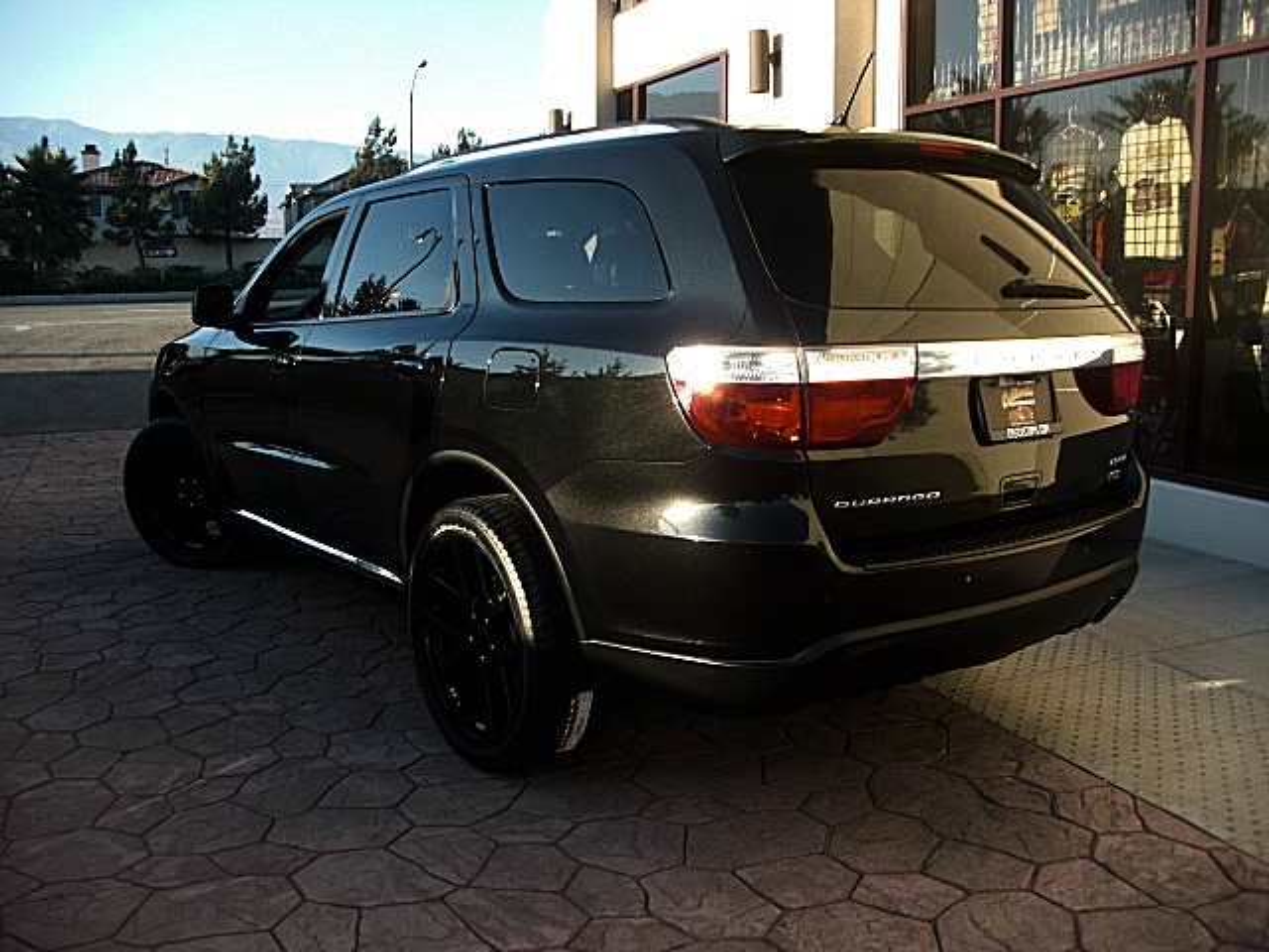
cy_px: 476
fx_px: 1320
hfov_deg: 51.4
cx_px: 634
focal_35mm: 36
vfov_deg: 39.7
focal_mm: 6.3
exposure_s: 1/200
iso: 50
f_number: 2.8
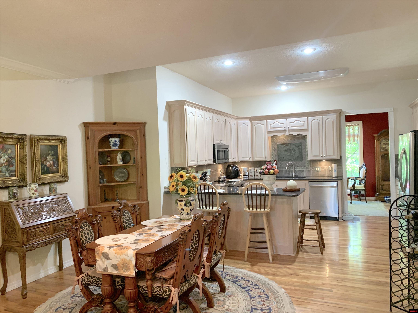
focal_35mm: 26
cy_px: 156
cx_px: 209
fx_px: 314
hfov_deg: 67.3
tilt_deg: +1.0
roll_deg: +0.9
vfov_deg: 53.1
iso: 320
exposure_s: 1/60
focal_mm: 4.25
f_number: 1.8
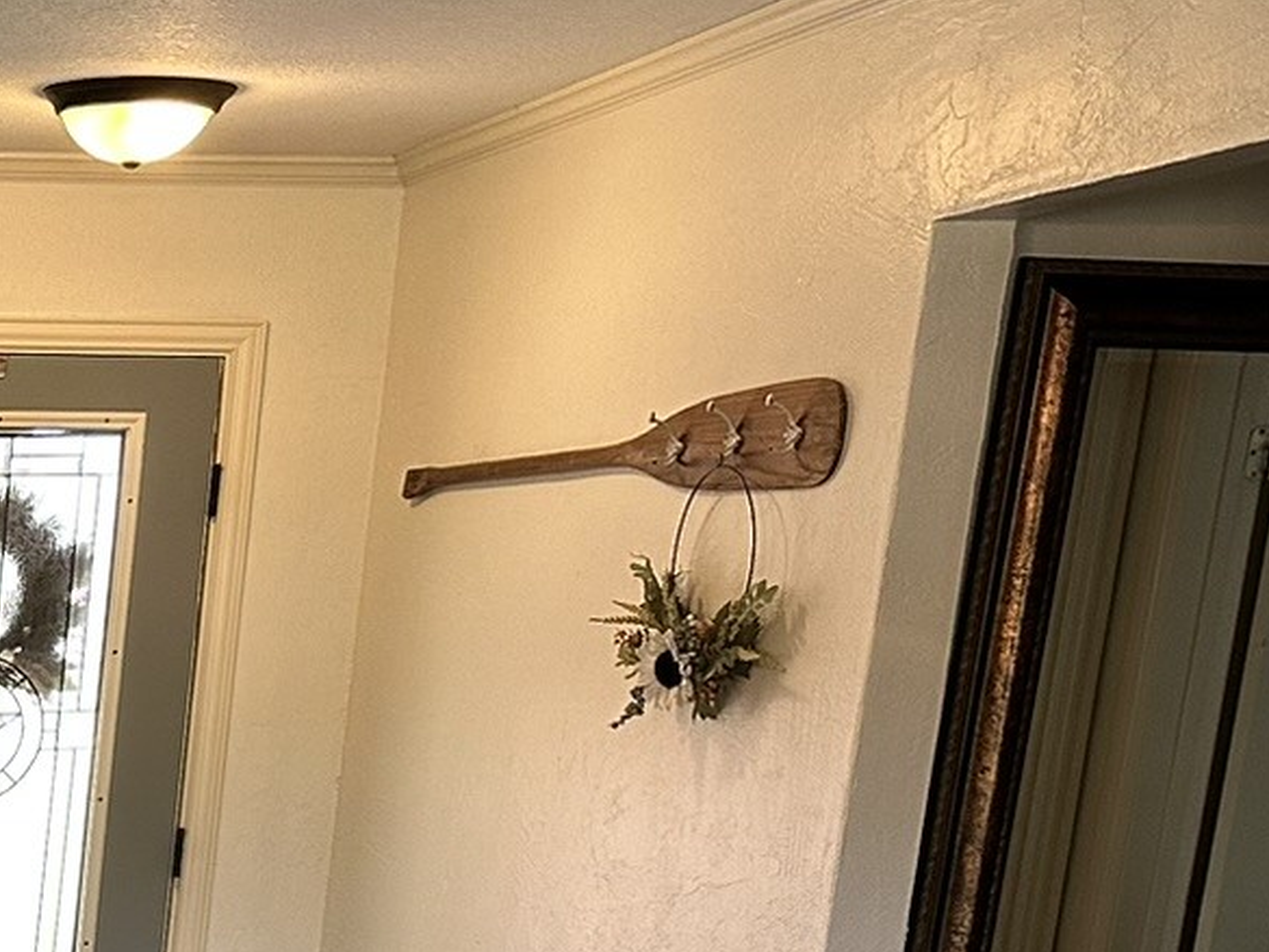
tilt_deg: -14.7
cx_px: -837
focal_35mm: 84
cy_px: 1414
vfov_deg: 16.1
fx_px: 3080
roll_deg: -1.4
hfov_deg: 19.2
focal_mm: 6.86
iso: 160
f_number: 1.78
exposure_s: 1/60
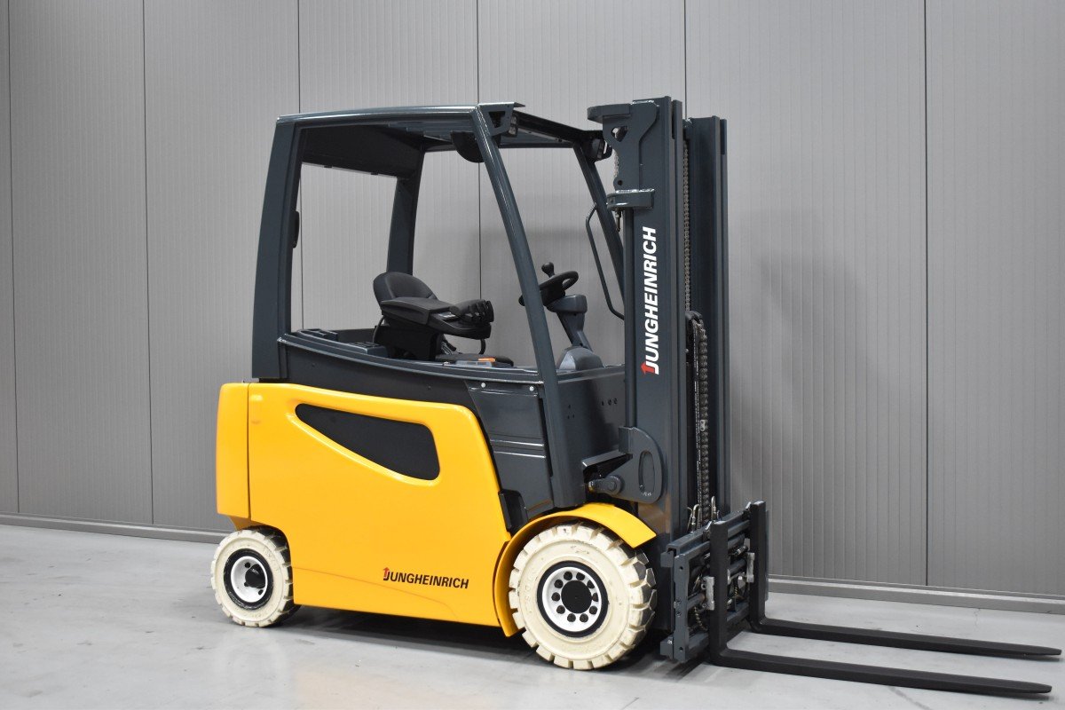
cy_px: 355
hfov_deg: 45.0
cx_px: 532
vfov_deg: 30.8
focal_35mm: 44
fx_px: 1287
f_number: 4.2
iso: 1600
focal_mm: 29
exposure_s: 1/60
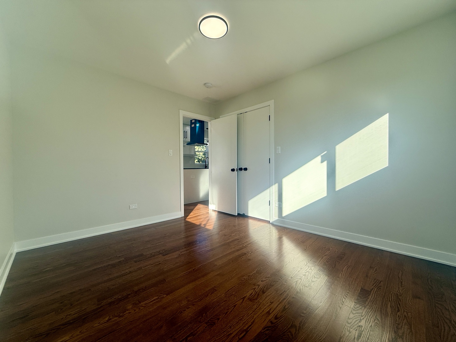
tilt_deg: -1.3
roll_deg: +0.6
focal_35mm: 14
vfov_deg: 85.7
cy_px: 171
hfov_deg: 102.1
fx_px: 184
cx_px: 228
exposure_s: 1/559
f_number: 2.2
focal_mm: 2.22
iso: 64
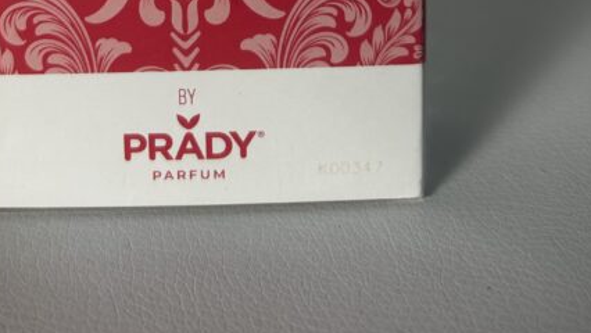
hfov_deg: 33.6
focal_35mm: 62
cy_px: -224
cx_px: 208
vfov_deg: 16.8
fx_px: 972
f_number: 1.5
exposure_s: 1/121
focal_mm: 5.7
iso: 64
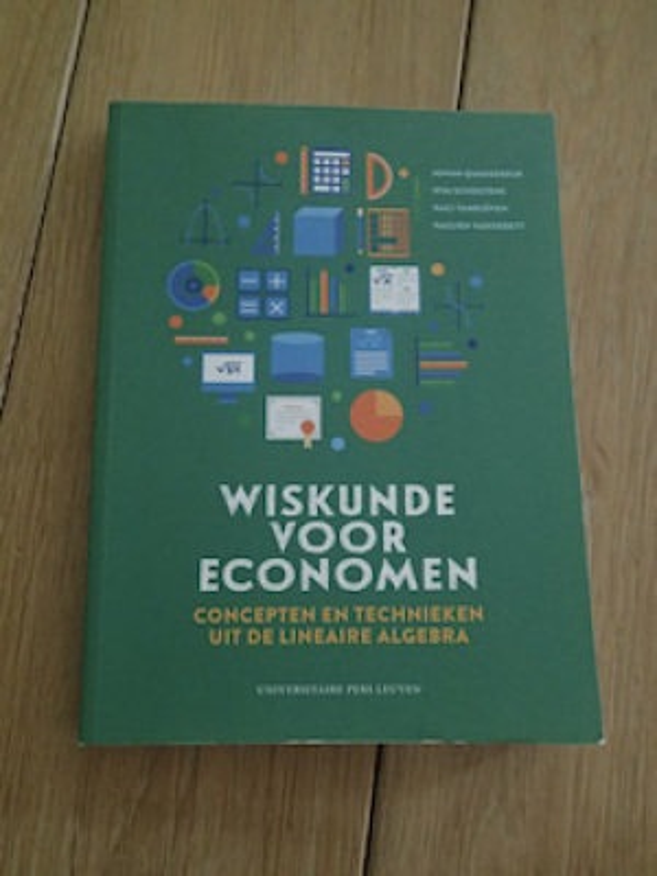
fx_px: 633
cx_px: 328
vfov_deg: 69.4
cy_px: 438
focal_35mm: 25
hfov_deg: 54.9
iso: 800
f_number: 2
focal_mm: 4.5
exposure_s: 1/25
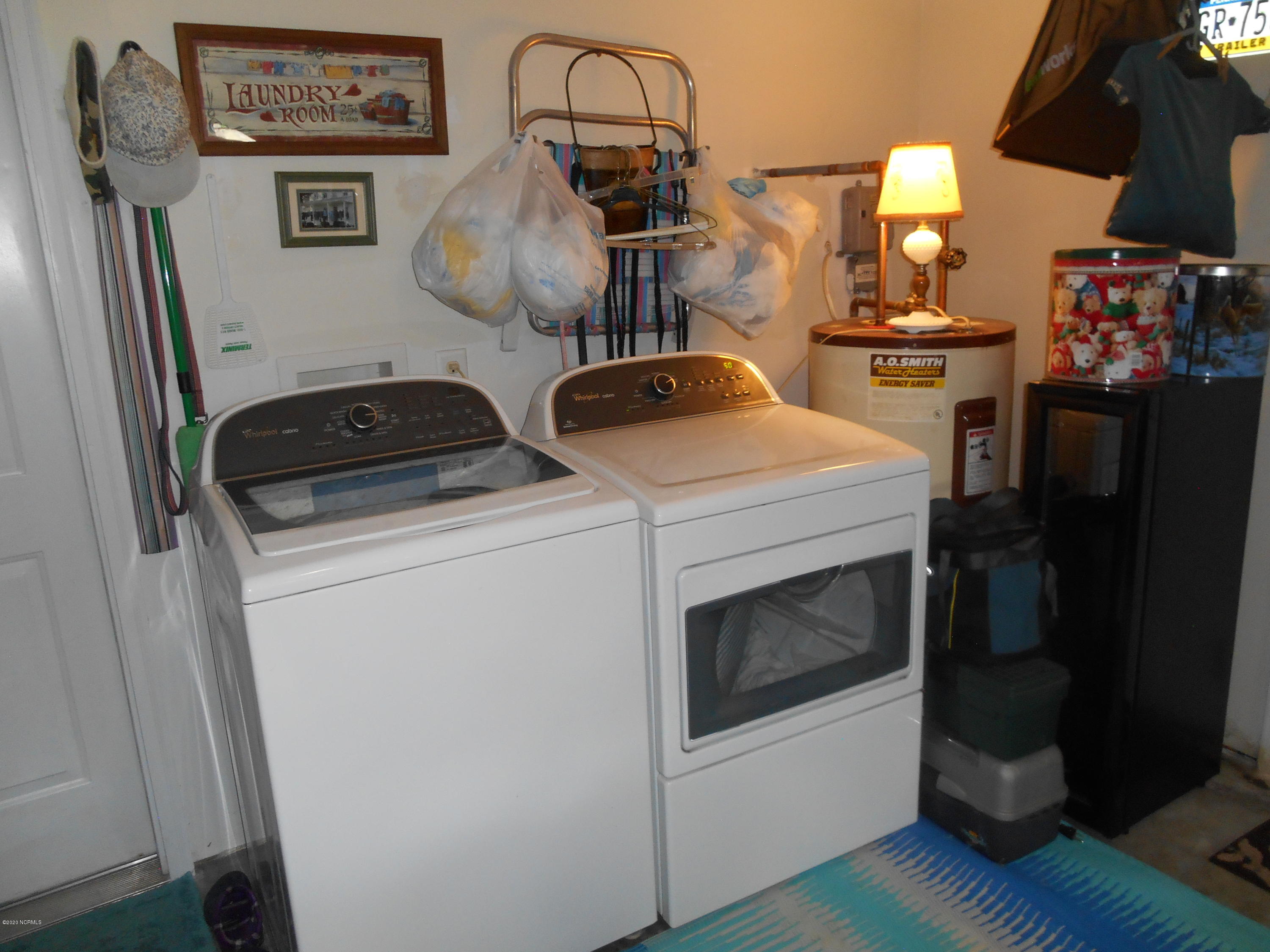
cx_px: 635
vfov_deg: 53.1
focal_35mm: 26
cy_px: 476
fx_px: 954
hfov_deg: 67.3
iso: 200
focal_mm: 4.7
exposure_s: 1/25
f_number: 3.4
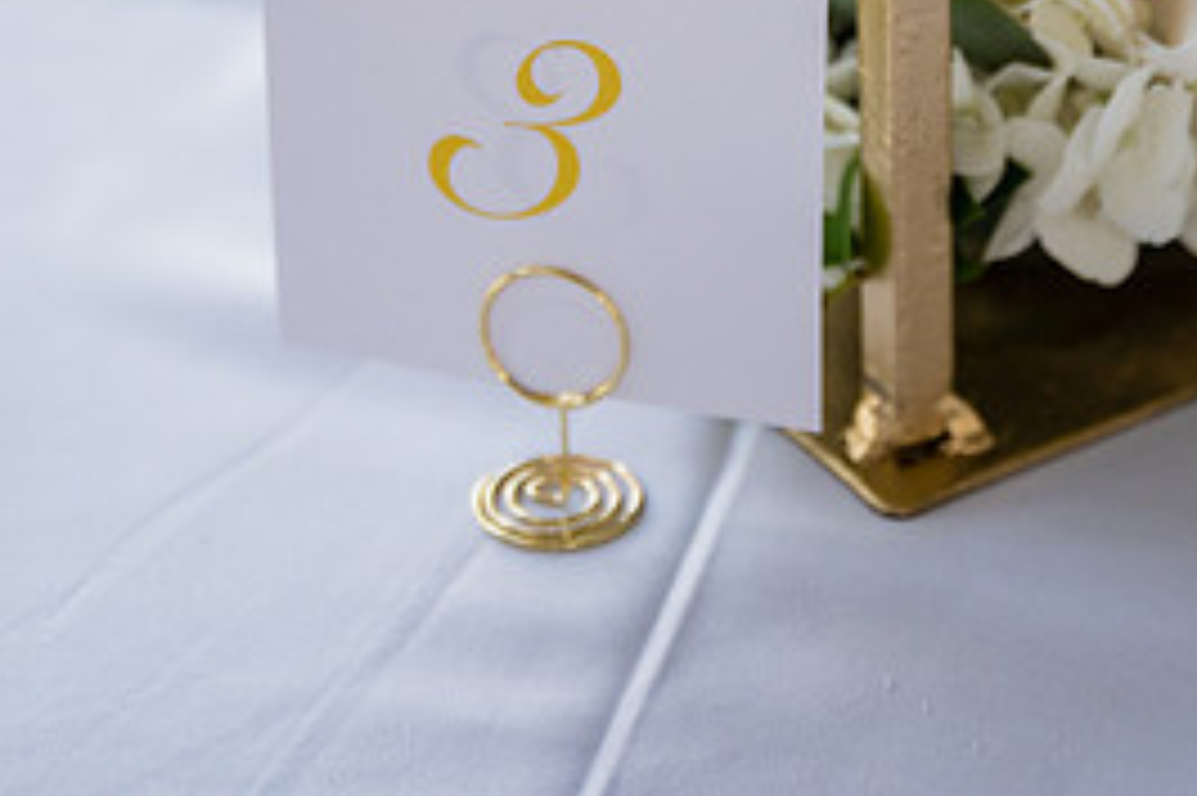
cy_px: -61
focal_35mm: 144
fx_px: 4785
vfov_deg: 9.4
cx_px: 873
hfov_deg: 14.2
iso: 400
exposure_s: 1/250
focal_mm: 66
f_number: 2.8
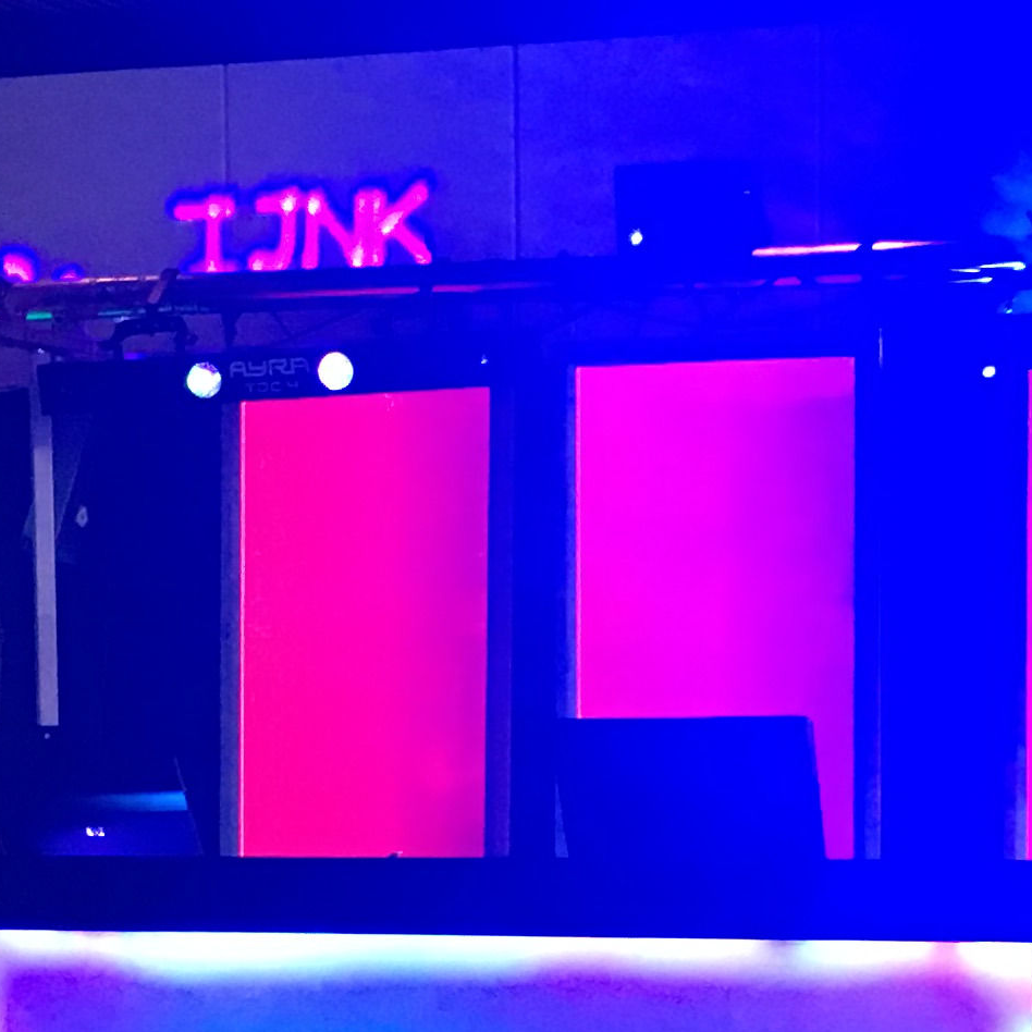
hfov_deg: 16.0
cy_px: 1080
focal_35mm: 109
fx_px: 3676
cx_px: 629
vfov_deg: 15.6
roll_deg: +1.0
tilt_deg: -3.2
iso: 200
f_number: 2.2
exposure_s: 1/17
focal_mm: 4.15
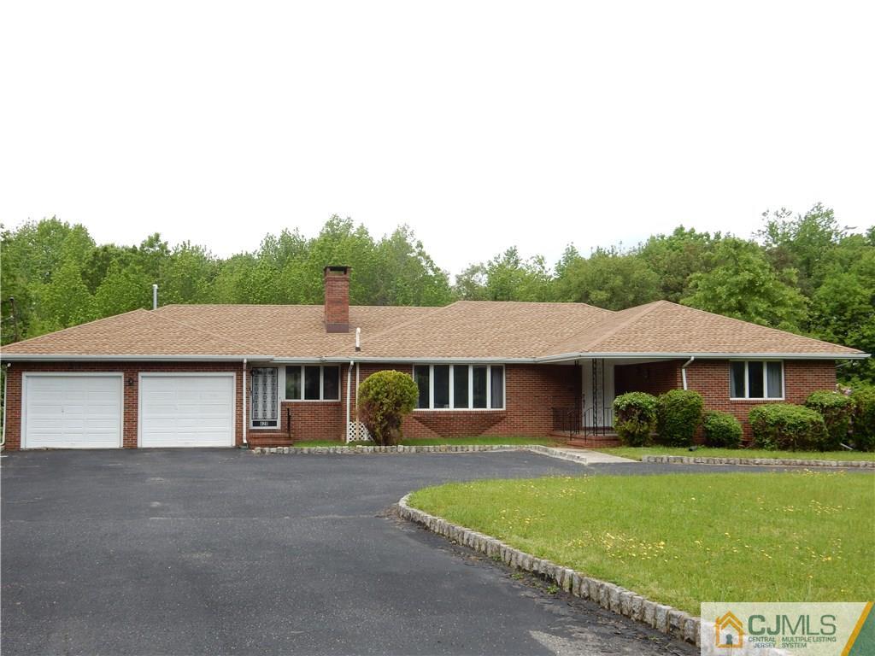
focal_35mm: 43
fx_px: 1087
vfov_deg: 33.6
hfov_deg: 43.9
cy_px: 328
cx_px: 438
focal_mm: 7.6
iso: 125
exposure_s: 1/400
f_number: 4.2
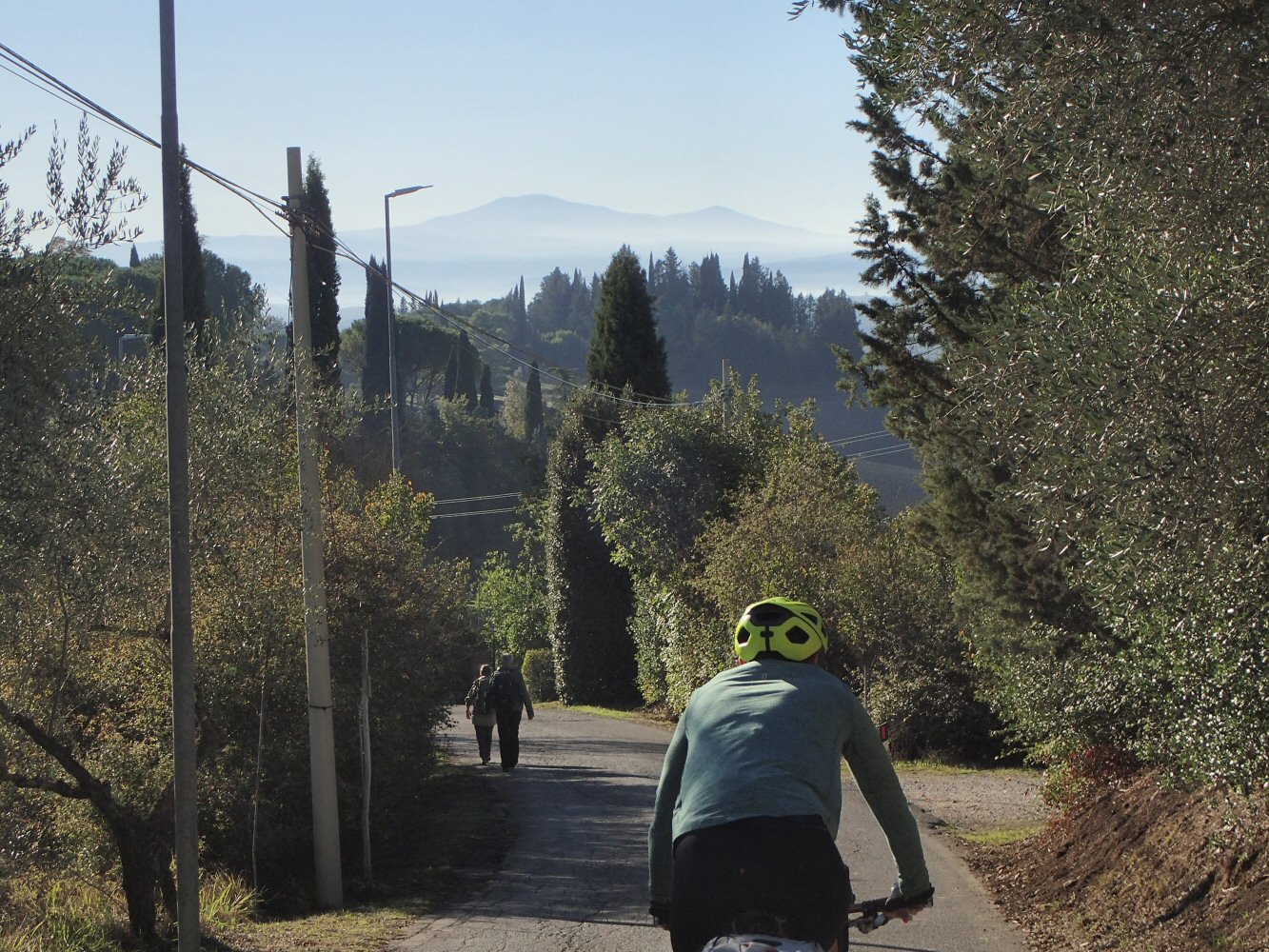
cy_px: 476
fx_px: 3666
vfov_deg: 14.8
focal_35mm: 100
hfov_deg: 19.6
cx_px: 634
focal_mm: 18
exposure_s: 1/400
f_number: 6.3
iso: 100
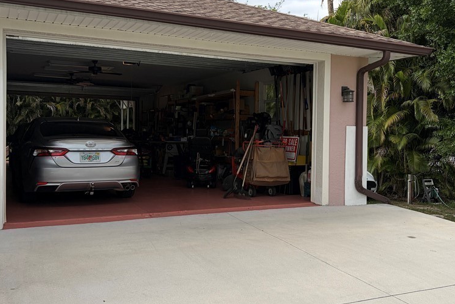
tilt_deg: -1.0
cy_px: 141
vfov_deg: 35.9
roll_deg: -1.1
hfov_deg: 51.9
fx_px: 468
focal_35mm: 37
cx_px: 230
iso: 50
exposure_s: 1/1196
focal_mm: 5.96
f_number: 1.6
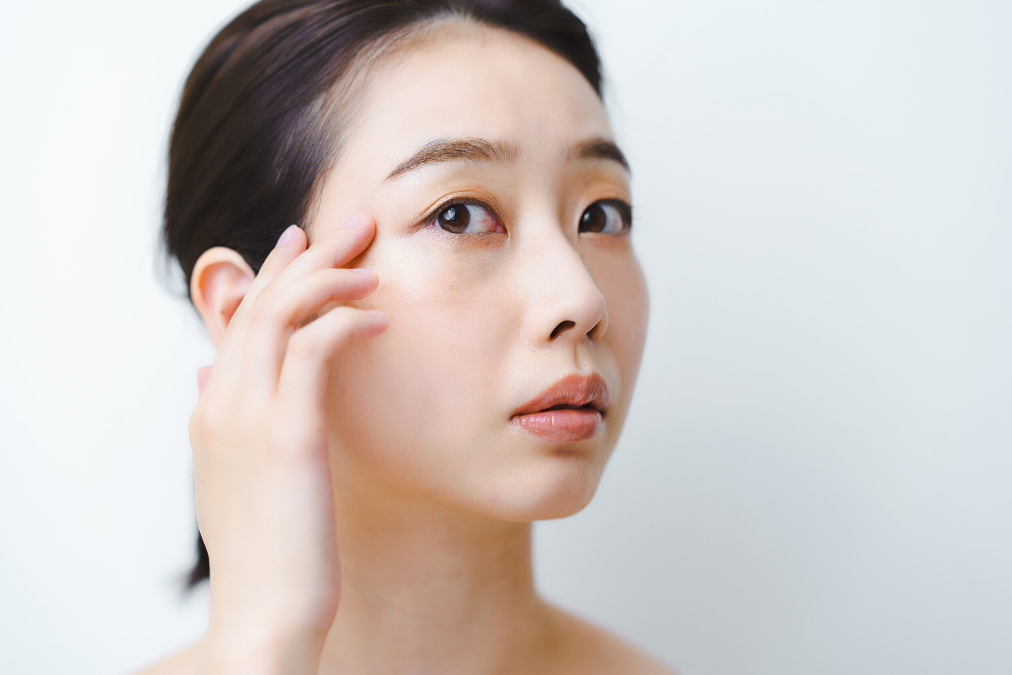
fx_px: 2389
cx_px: 506
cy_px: 338
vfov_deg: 16.1
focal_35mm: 85
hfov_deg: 23.9
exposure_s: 1/200
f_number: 2.2
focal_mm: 85
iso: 100
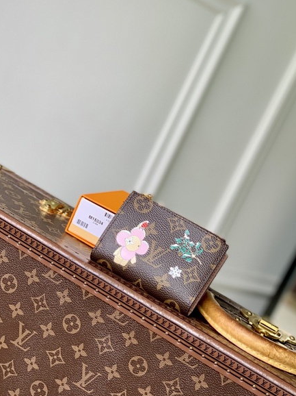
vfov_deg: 27.0
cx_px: 136
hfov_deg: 20.4
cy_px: 240
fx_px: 821
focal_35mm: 72
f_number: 2.4
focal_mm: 6
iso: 20
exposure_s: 1/122
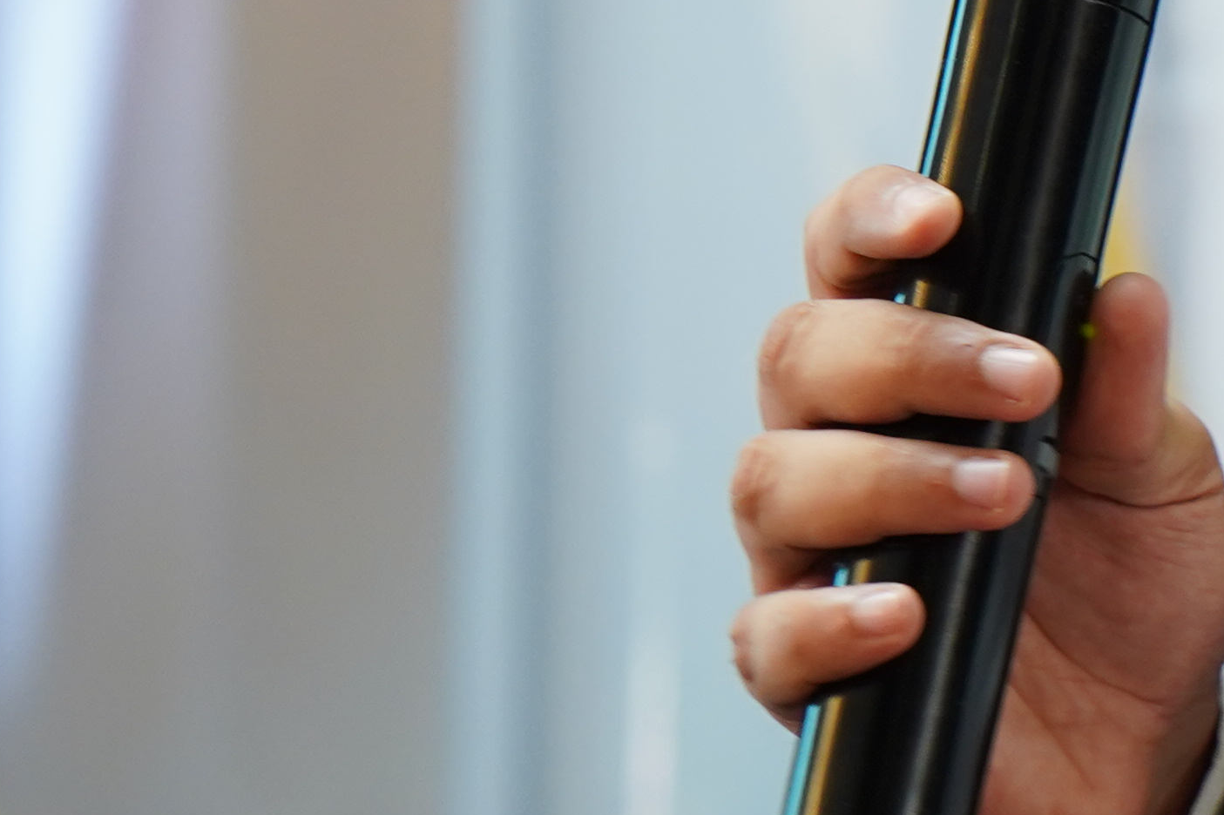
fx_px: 10163
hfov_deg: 6.9
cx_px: 1395
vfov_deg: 4.6
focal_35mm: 299
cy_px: -587
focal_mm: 70
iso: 800
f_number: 4
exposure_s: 1/80
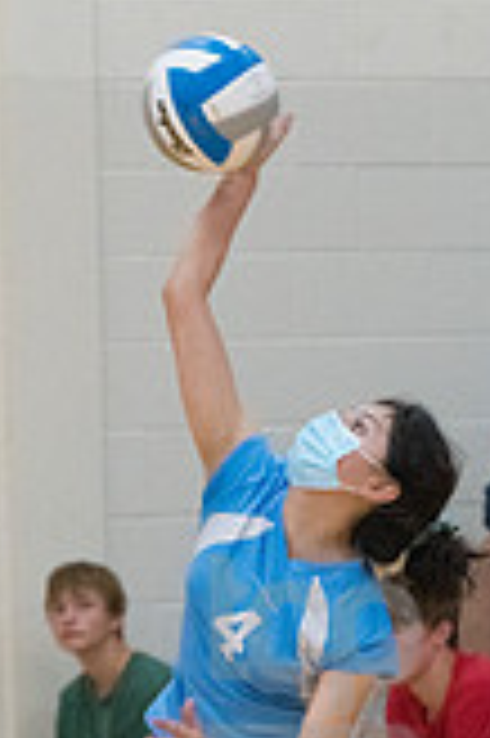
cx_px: 315
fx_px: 8408
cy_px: 680
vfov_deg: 5.0
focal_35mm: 411
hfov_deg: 3.3
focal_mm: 150
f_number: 4.5
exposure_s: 1/1000
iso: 6400
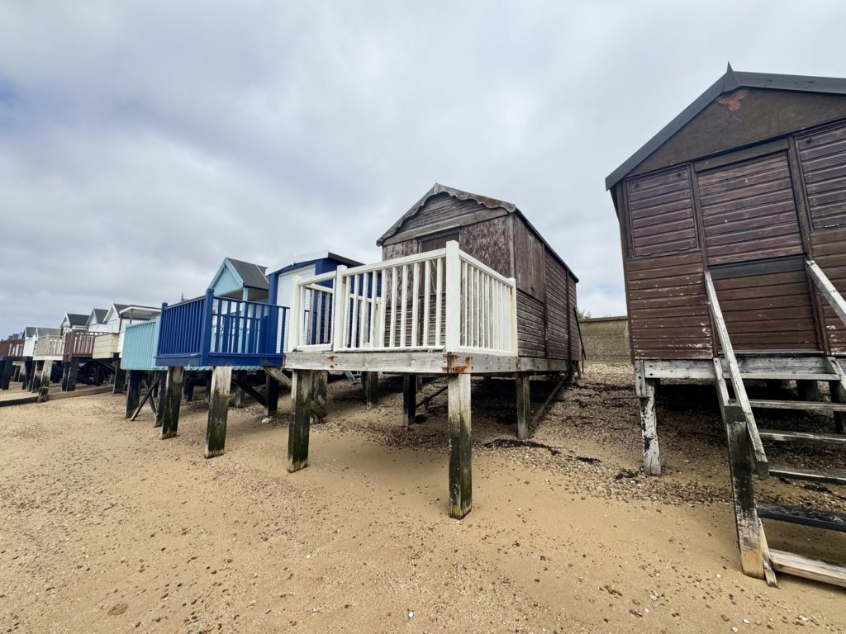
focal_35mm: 14
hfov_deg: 102.1
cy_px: 317
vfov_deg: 85.7
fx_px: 342
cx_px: 423
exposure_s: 1/2494
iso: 50
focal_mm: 2.22
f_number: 2.2
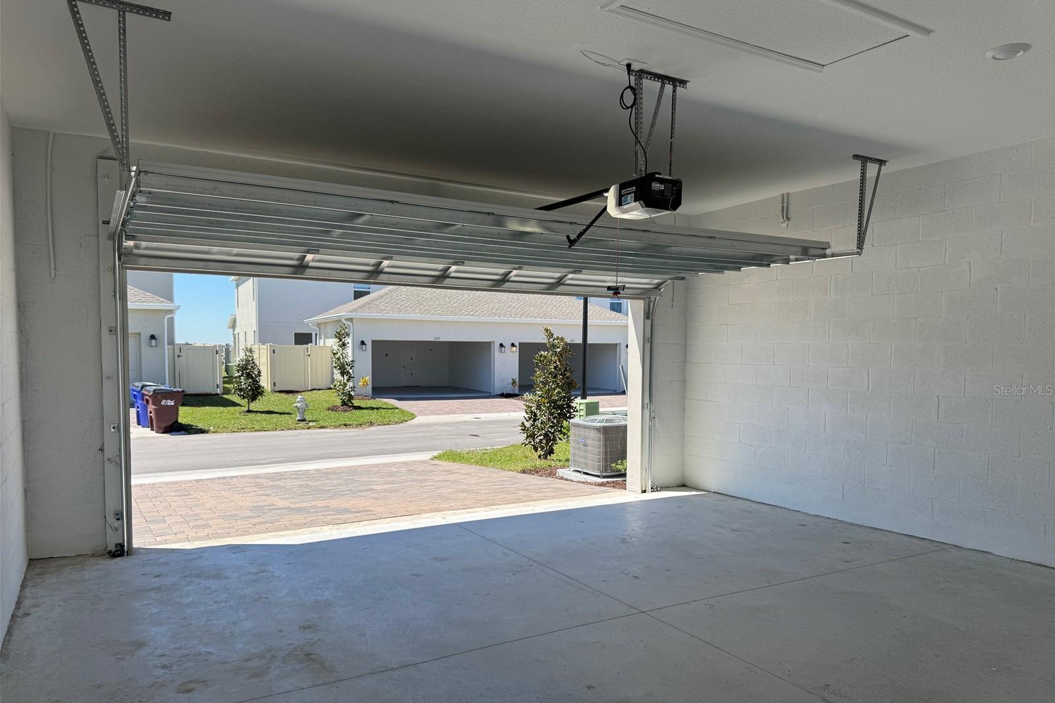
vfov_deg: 51.2
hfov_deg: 71.5
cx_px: 528
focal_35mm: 25
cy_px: 389
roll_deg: -0.2
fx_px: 733
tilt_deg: -4.2
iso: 80
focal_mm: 6.76
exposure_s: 1/2331
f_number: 1.78
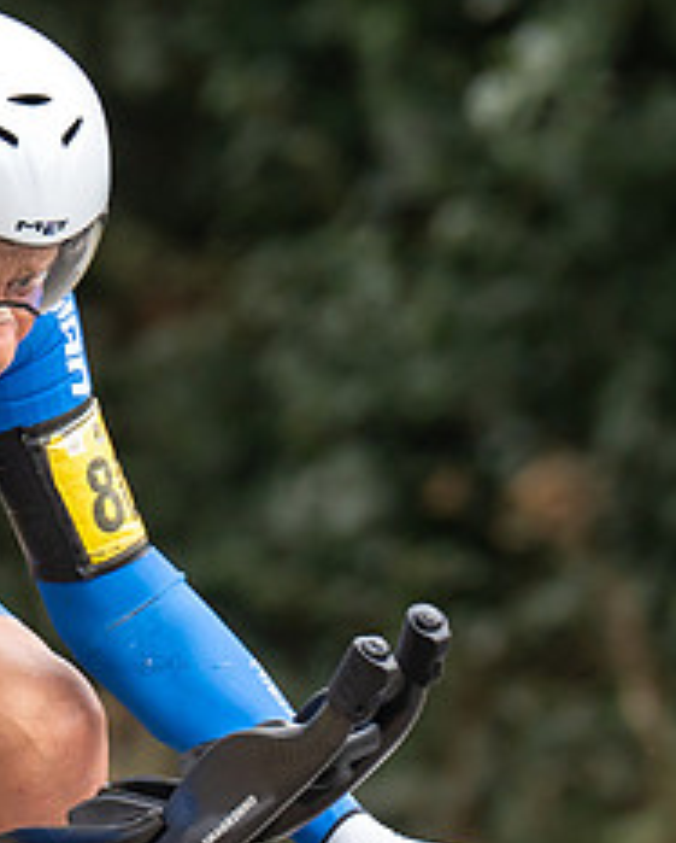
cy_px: 650
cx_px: -104
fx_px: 22015
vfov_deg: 2.2
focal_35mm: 882
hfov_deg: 1.8
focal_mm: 200
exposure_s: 1/1000
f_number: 4
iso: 400
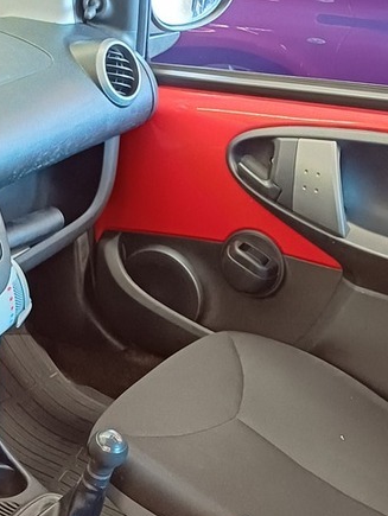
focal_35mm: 62
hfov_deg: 23.6
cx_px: 128
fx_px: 925
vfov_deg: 30.0
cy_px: 448
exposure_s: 1/20
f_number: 1.8
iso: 1000
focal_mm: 4.65
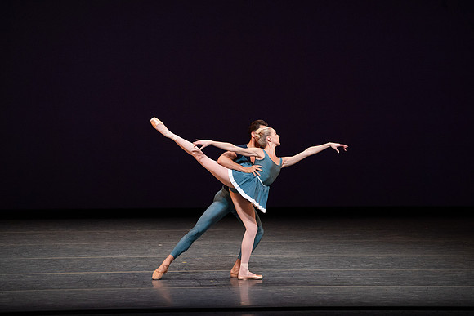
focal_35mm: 279
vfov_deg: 4.9
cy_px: 158
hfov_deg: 7.4
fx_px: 3674
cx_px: 237
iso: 5000
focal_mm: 279
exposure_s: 1/400
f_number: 8
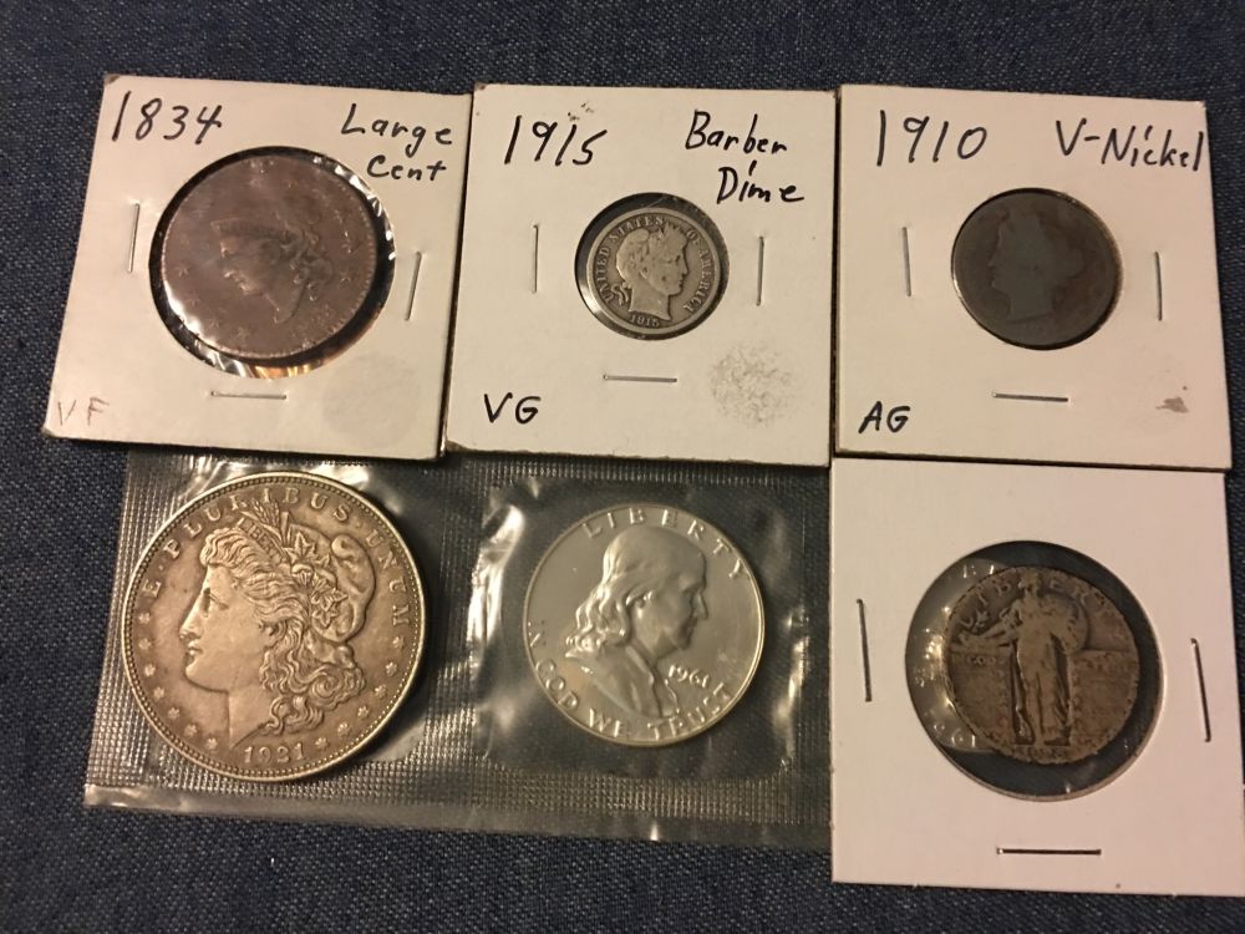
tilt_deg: -75.8
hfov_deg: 61.7
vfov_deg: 48.2
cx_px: 622
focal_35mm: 29
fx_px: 1043
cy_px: 467
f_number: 2.2
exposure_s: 1/4
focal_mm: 4.15
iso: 125
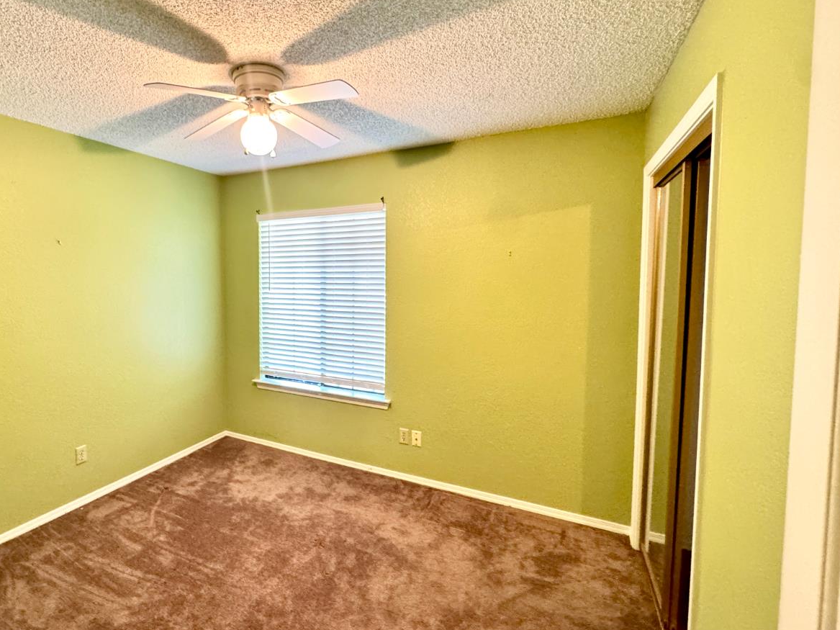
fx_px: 437
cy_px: 297
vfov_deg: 71.5
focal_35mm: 18
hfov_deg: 85.8
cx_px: 307
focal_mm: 2.22
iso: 800
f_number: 2.2
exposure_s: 1/60
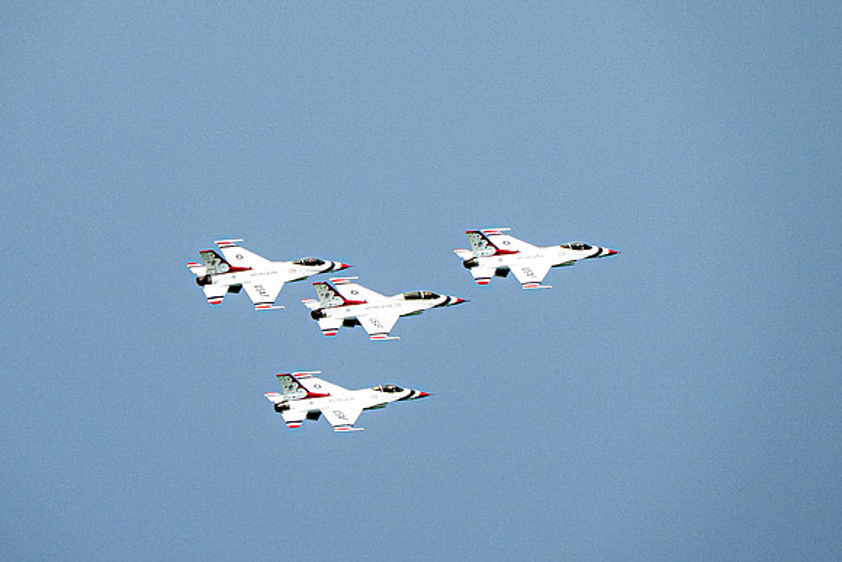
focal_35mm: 905
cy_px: 288
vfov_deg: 1.5
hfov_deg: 2.3
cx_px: 361
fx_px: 21161
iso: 800
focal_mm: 400
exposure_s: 1/2000
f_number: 8
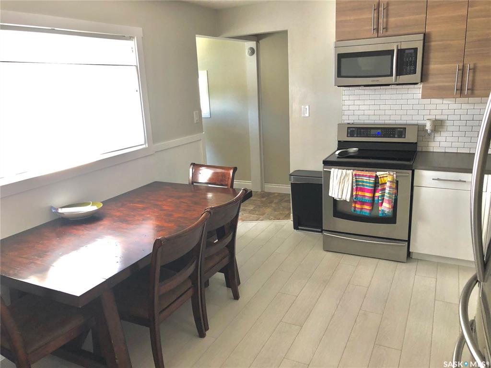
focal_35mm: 28
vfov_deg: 49.7
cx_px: 246
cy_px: 184
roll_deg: +3.9
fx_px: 397
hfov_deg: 63.4
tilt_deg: -13.0
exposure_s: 1/20
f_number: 1.8
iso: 40
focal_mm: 4
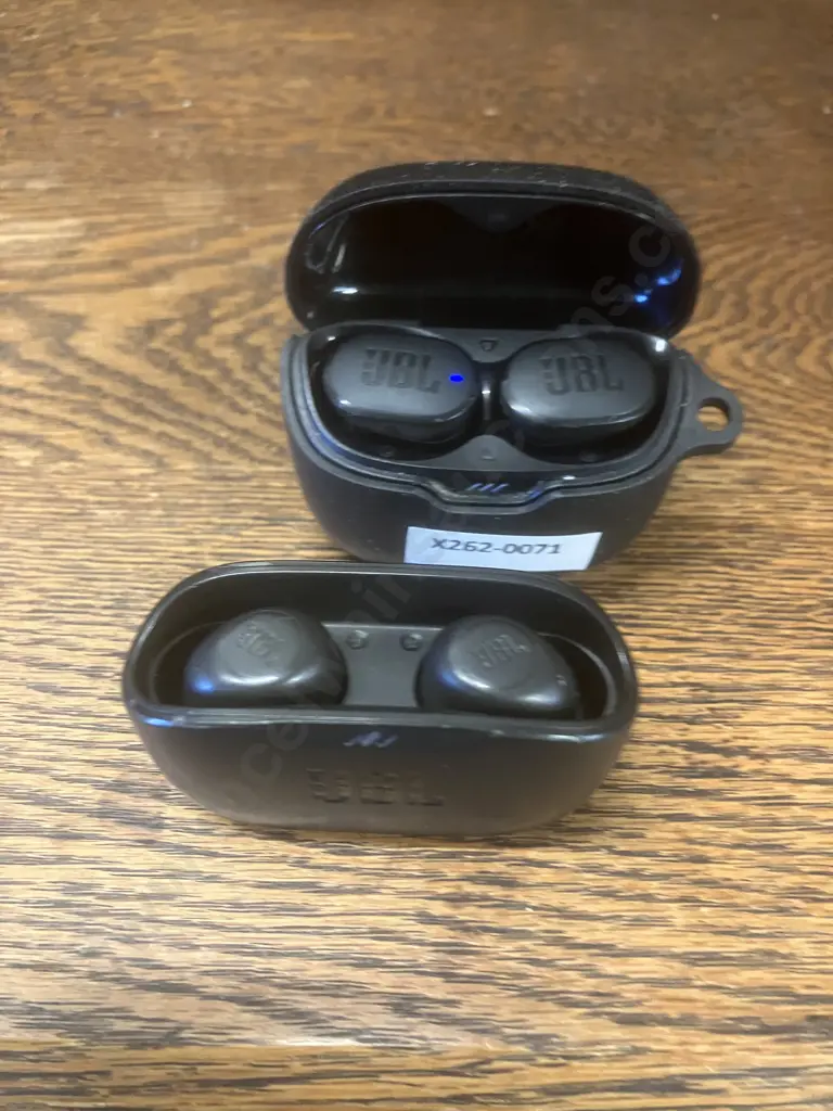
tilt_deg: -50.5
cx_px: 416
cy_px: 556
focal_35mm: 28
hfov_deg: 49.7
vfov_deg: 63.4
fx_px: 898
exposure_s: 1/25
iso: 320
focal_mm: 3.99
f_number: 1.8
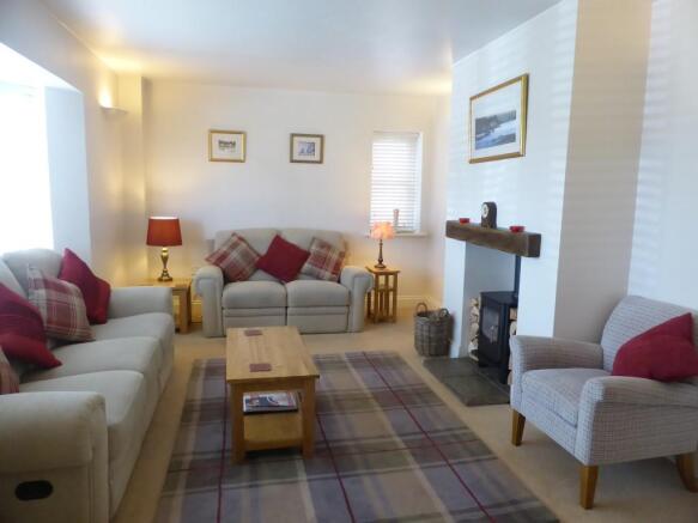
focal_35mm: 24
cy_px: 262
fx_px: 484
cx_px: 349
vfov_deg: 56.8
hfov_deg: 71.6
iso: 400
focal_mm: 4.3
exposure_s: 1/30
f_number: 3.3
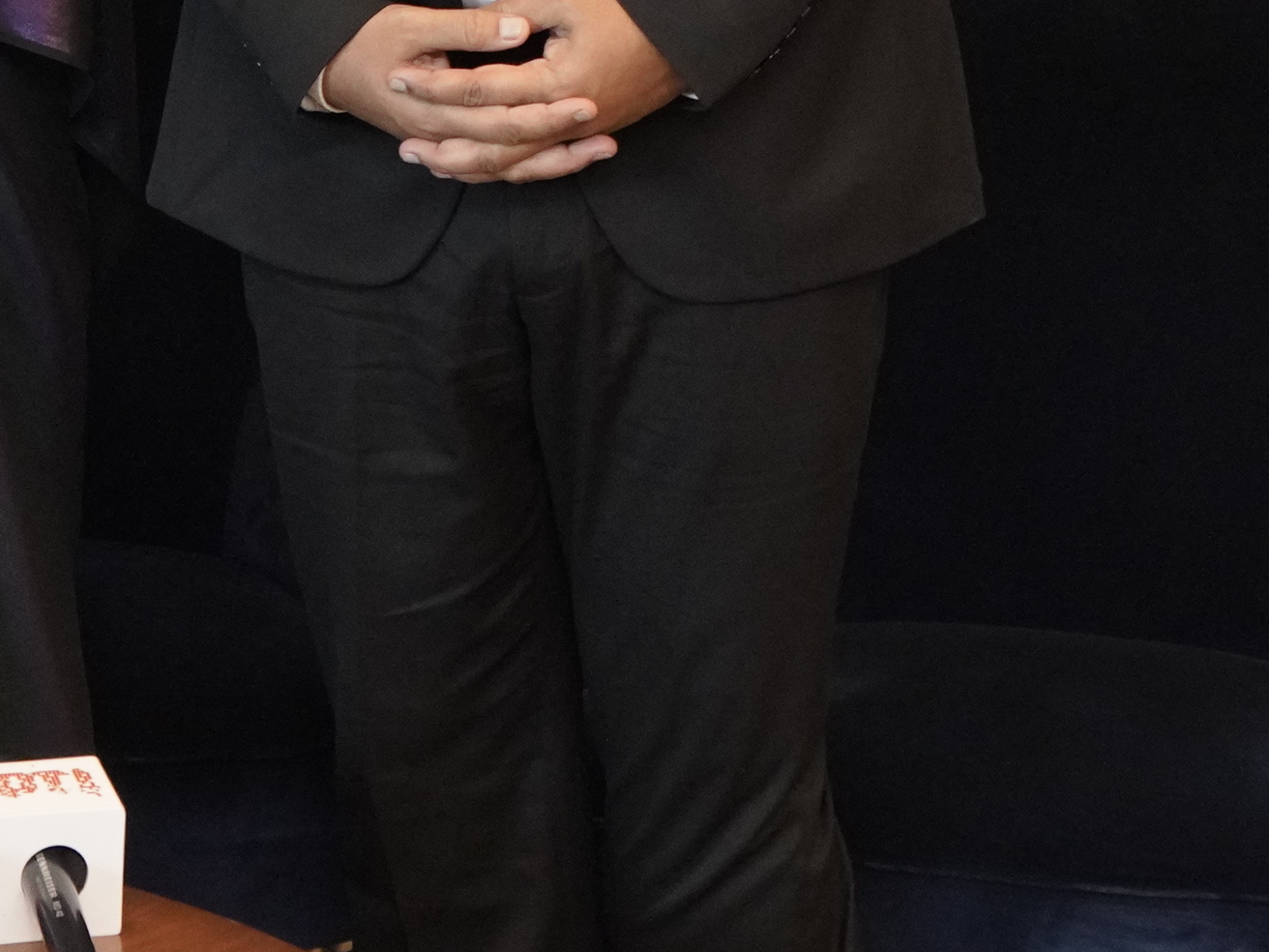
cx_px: -324
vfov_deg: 8.9
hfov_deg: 12.0
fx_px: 5865
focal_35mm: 160
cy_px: -669
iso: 3200
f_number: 5
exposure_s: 1/160
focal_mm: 35
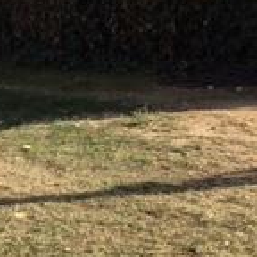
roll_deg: +2.3
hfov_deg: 15.3
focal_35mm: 114
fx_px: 958
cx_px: 87
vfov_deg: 14.9
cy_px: -25
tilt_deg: -2.3
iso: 25
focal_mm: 4.15
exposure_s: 1/1709
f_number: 2.2
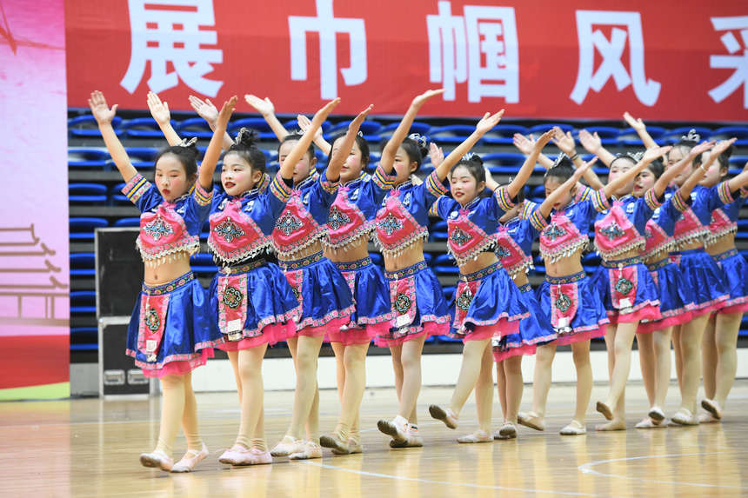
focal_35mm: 150
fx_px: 3116
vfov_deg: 9.1
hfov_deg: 13.7
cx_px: 374
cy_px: 249
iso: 2000
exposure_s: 1/125
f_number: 4.5
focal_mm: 150
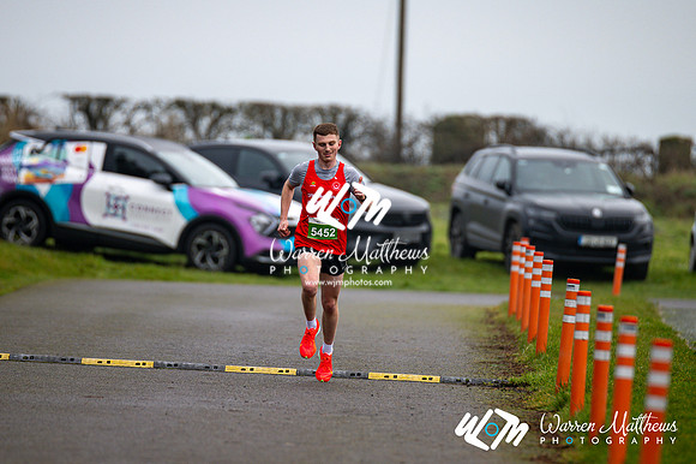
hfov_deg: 4.6
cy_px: 232
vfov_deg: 3.1
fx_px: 8695
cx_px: 348
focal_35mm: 450
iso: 280
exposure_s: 1/1600
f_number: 2.8
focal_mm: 300
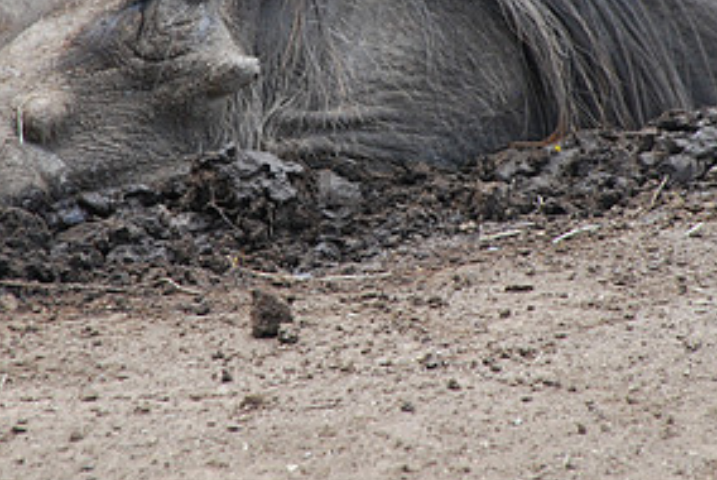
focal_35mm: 826
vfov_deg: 1.7
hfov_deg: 2.5
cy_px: 56
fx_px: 16468
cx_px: 331
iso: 400
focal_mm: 270
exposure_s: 1/160
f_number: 6.3
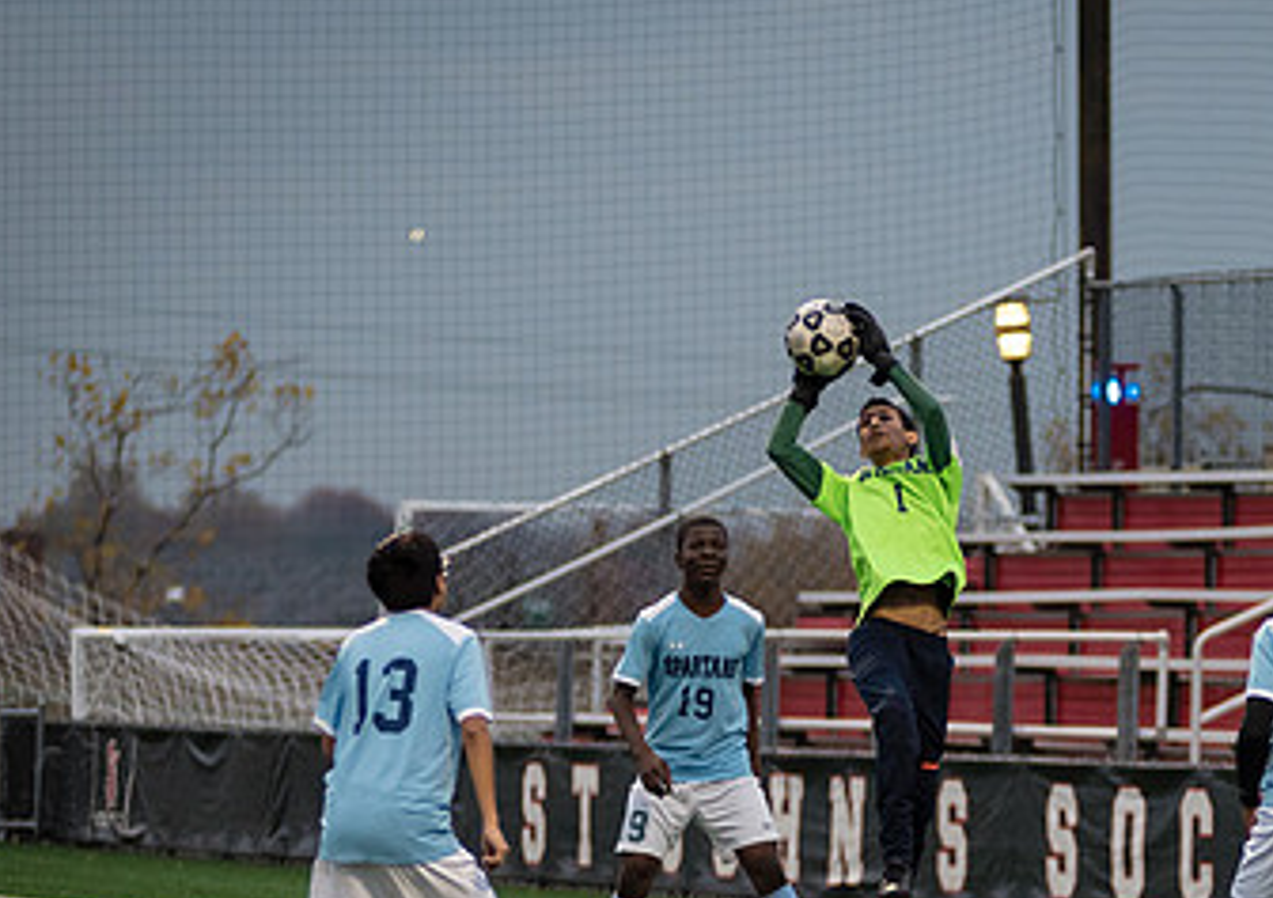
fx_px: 11269
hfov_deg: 6.5
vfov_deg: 4.6
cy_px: 537
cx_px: 947
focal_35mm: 313
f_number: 2.8
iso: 2000
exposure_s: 1/1000
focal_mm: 145
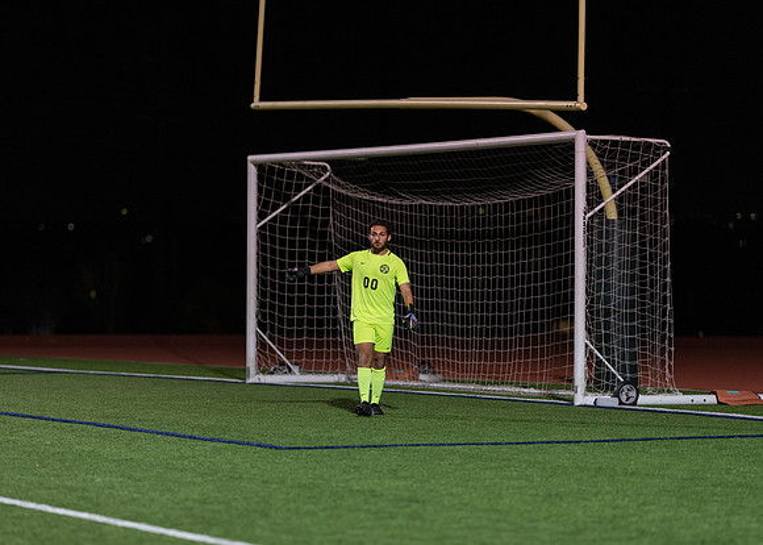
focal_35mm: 164
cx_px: 342
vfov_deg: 8.8
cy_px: 295
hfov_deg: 12.3
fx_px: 3554
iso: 1600
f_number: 1.8
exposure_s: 1/1250
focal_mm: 135
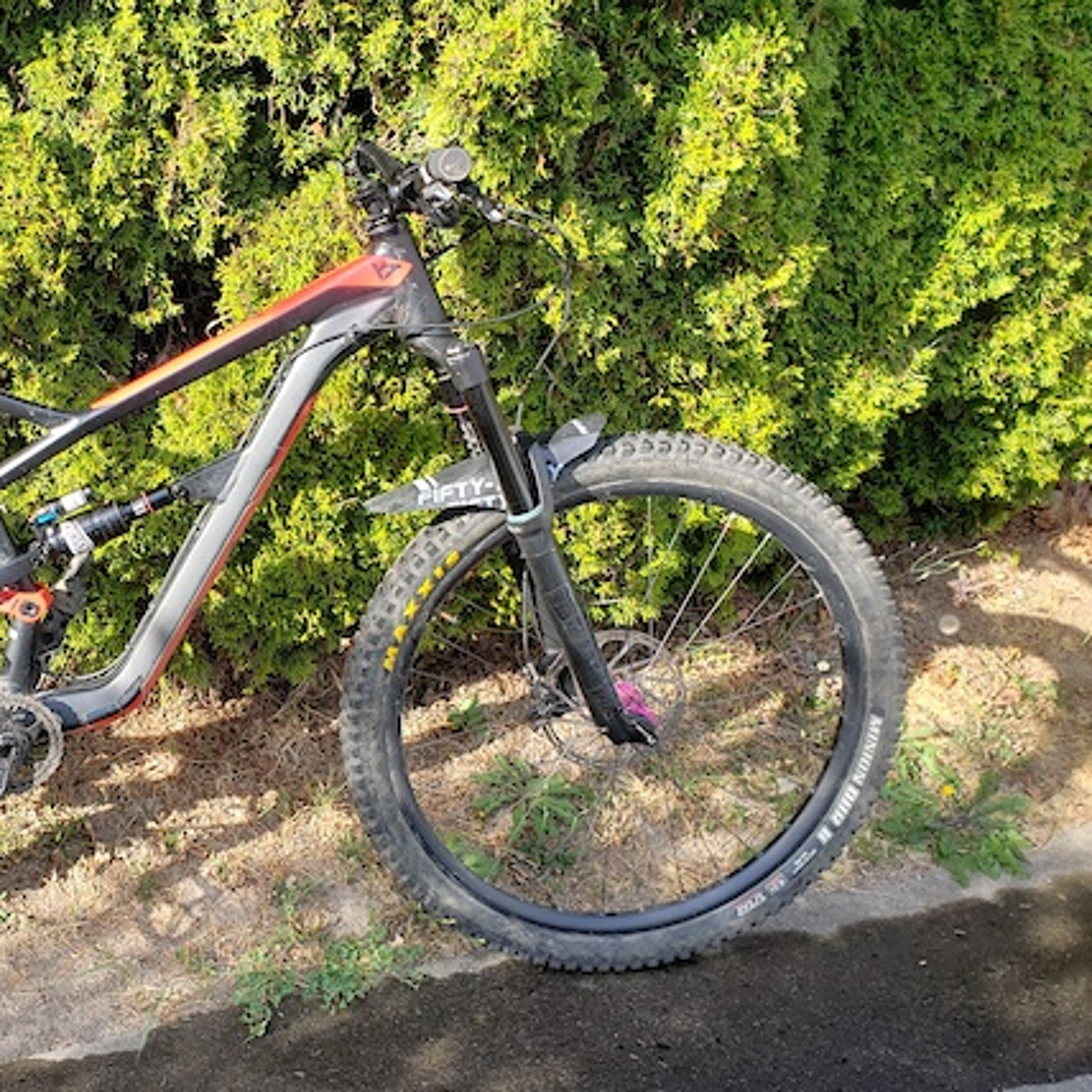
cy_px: 597
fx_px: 1535
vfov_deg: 39.1
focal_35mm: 43
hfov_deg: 37.4
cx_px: 184
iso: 50
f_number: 2.4
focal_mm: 4.3
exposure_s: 1/228
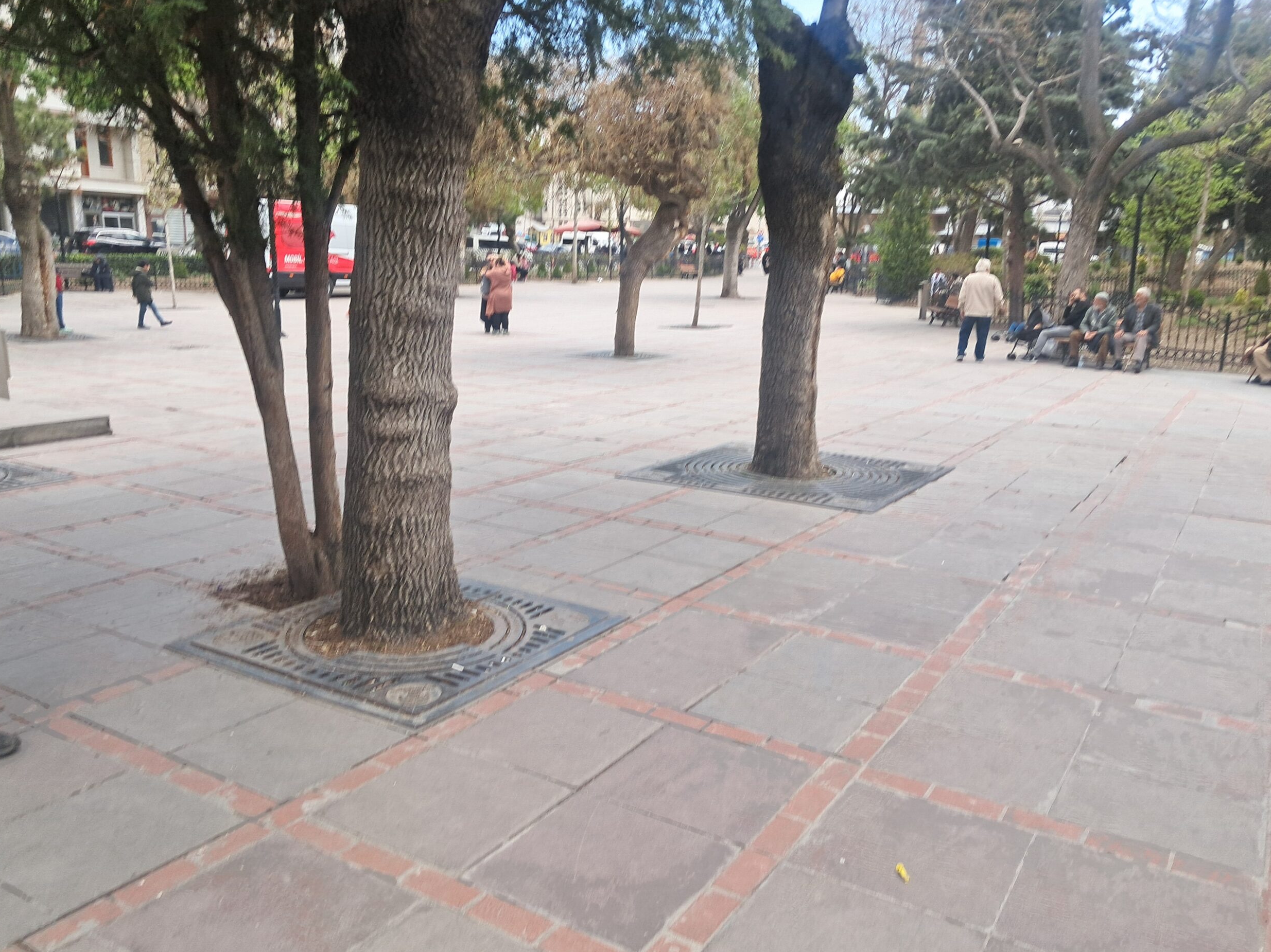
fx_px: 1028
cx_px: 645
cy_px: 489
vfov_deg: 49.7
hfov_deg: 63.4
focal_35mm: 28
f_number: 1.8
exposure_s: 1/200
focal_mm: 4
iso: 50
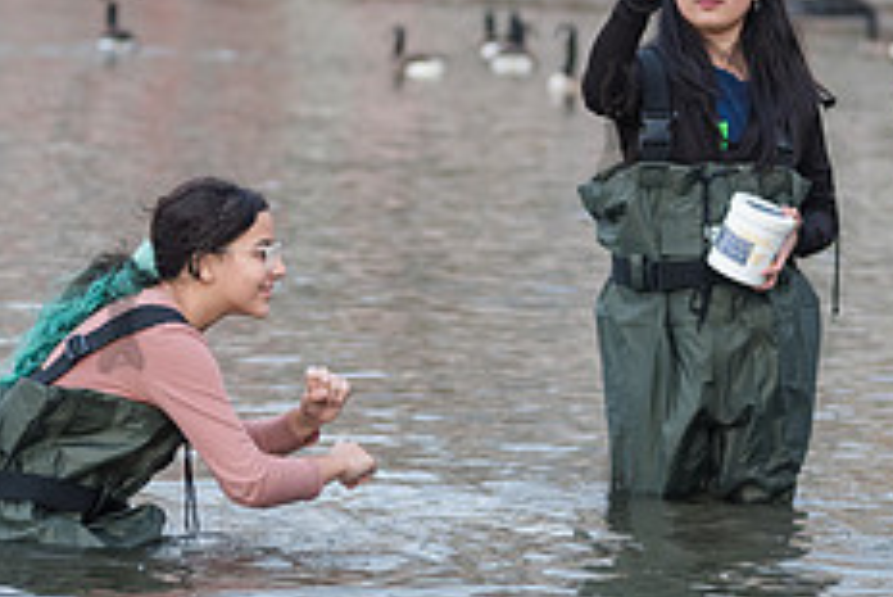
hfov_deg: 5.7
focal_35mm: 362
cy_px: 158
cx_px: 661
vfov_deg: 3.8
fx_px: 8985
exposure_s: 1/200
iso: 800
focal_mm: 135
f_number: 4
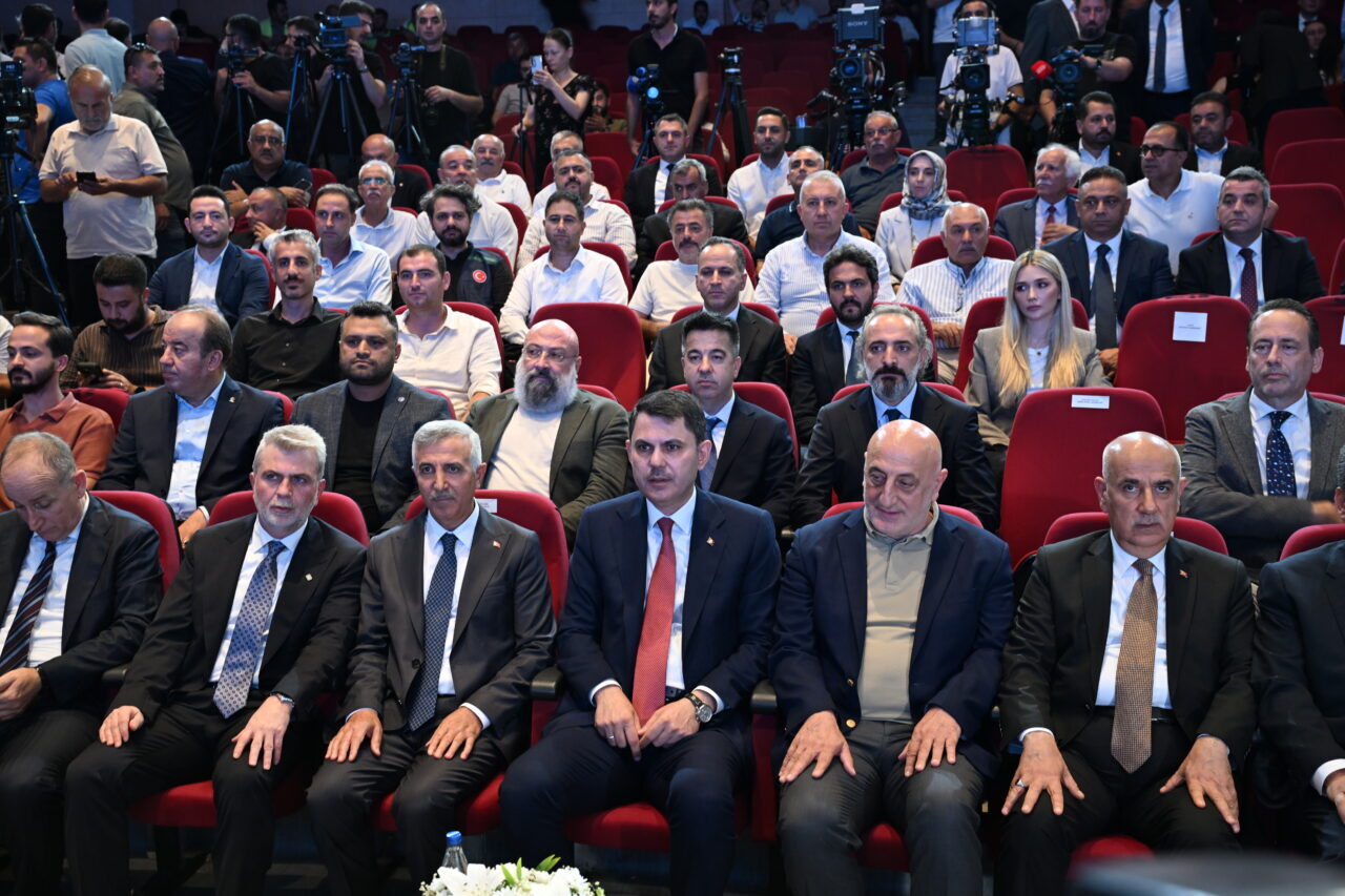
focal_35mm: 38
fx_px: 1419
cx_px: 672
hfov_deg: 50.7
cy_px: 448
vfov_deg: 35.0
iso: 1250
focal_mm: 38
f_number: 5
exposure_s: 1/20
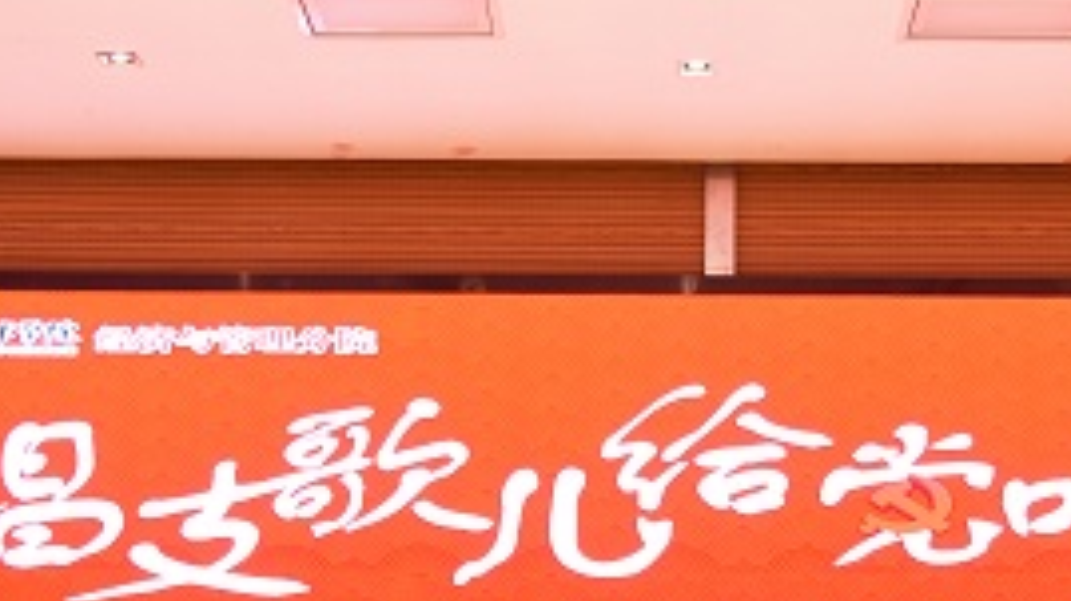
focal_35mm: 84
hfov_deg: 25.2
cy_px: 697
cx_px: 699
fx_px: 2384
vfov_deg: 14.0
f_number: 4.5
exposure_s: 1/30
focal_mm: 26
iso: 320
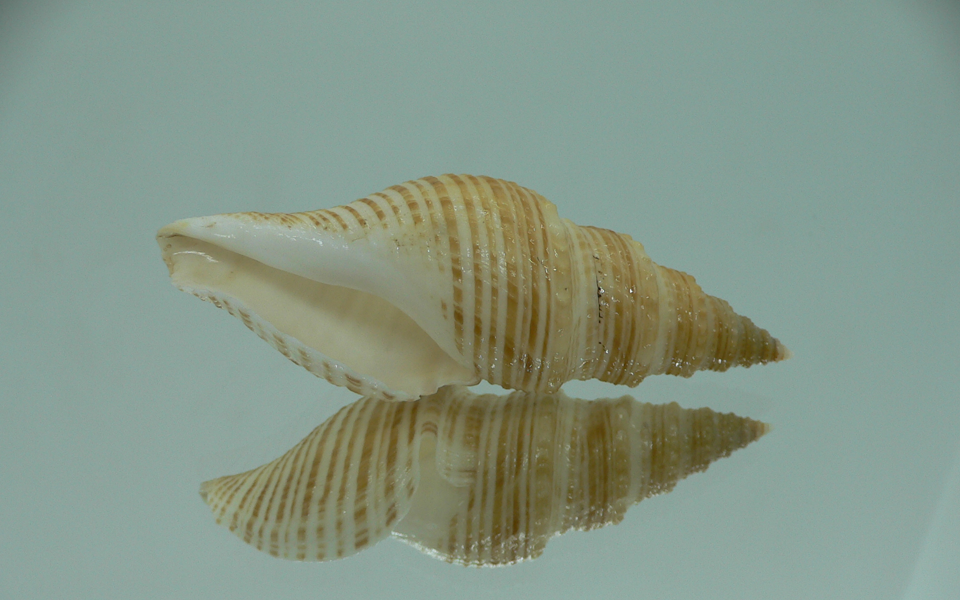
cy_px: 362
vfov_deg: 33.5
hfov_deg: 51.5
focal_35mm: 38
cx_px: 473
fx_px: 994
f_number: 2.8
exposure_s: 1/60
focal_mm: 4.6
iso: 80
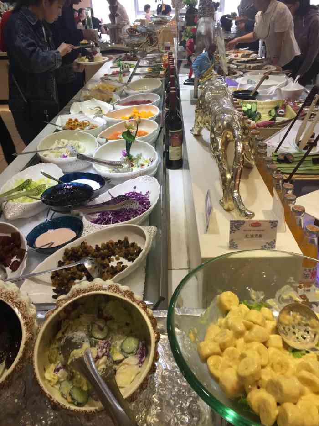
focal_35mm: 29
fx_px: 356
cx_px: 160
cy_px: 213
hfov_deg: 48.2
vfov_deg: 61.7
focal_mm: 4.15
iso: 40
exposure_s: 1/33
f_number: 2.2
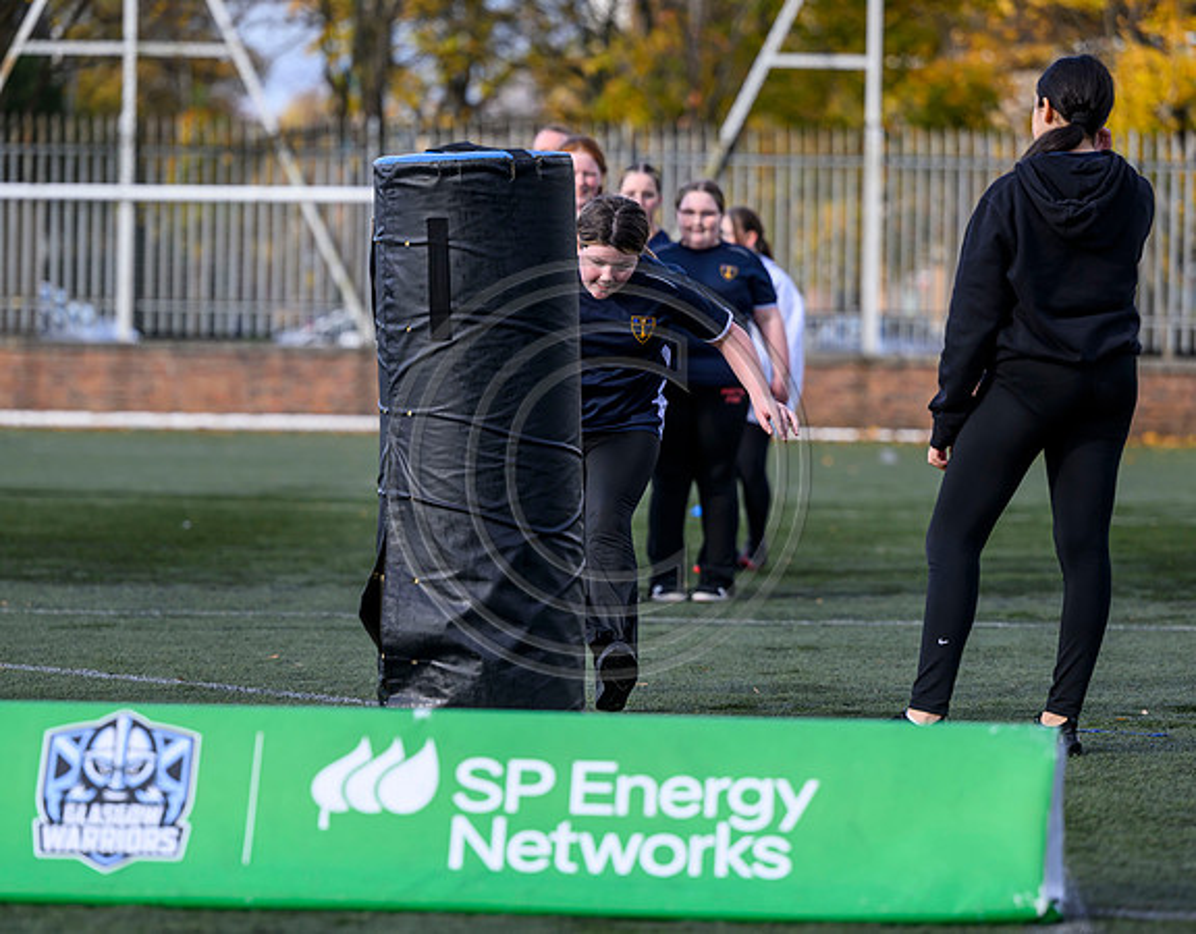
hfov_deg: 11.6
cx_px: 653
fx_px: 5895
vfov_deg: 9.1
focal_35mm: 168
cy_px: 457
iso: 500
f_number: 3.2
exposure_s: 1/2000
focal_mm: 140
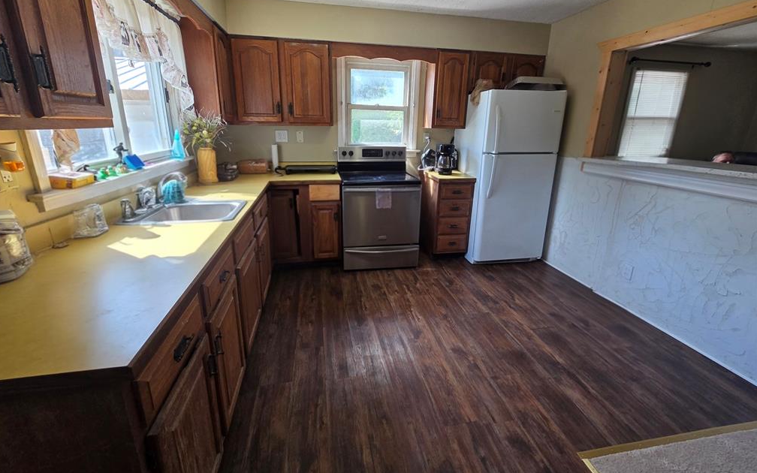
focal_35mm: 14
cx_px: 374
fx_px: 289
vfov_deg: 78.4
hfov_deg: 105.3
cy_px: 210
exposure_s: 1/120
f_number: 2.2
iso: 80
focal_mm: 2.2
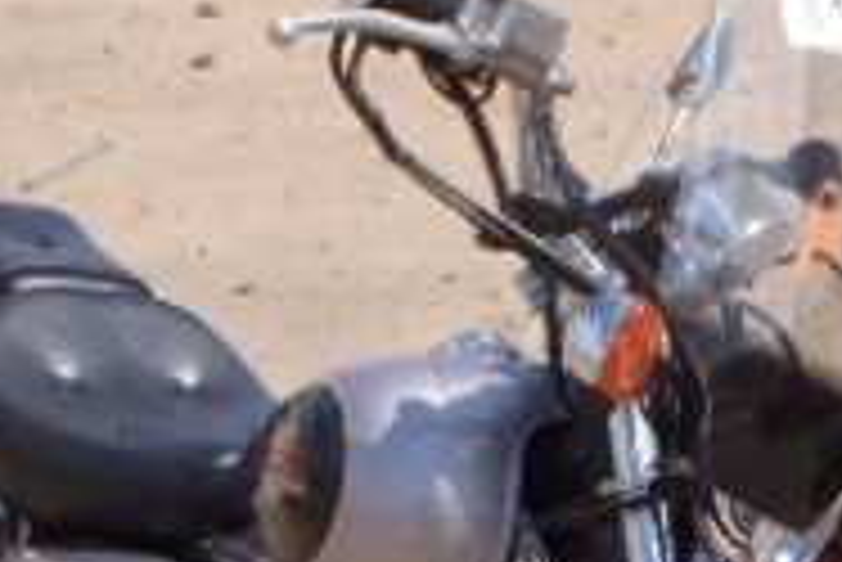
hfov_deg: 16.0
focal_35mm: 128
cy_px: 881
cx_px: 572
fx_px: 2996
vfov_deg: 10.3
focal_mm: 6.53
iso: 80
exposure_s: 1/400
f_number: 5
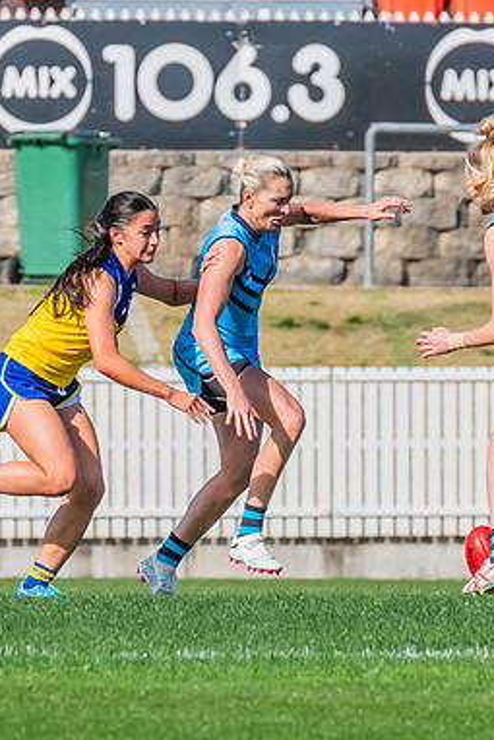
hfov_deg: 1.2
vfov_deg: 1.8
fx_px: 23730
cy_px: 406
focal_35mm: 1154
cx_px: 125
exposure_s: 1/1250
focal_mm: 420
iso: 800
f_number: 10
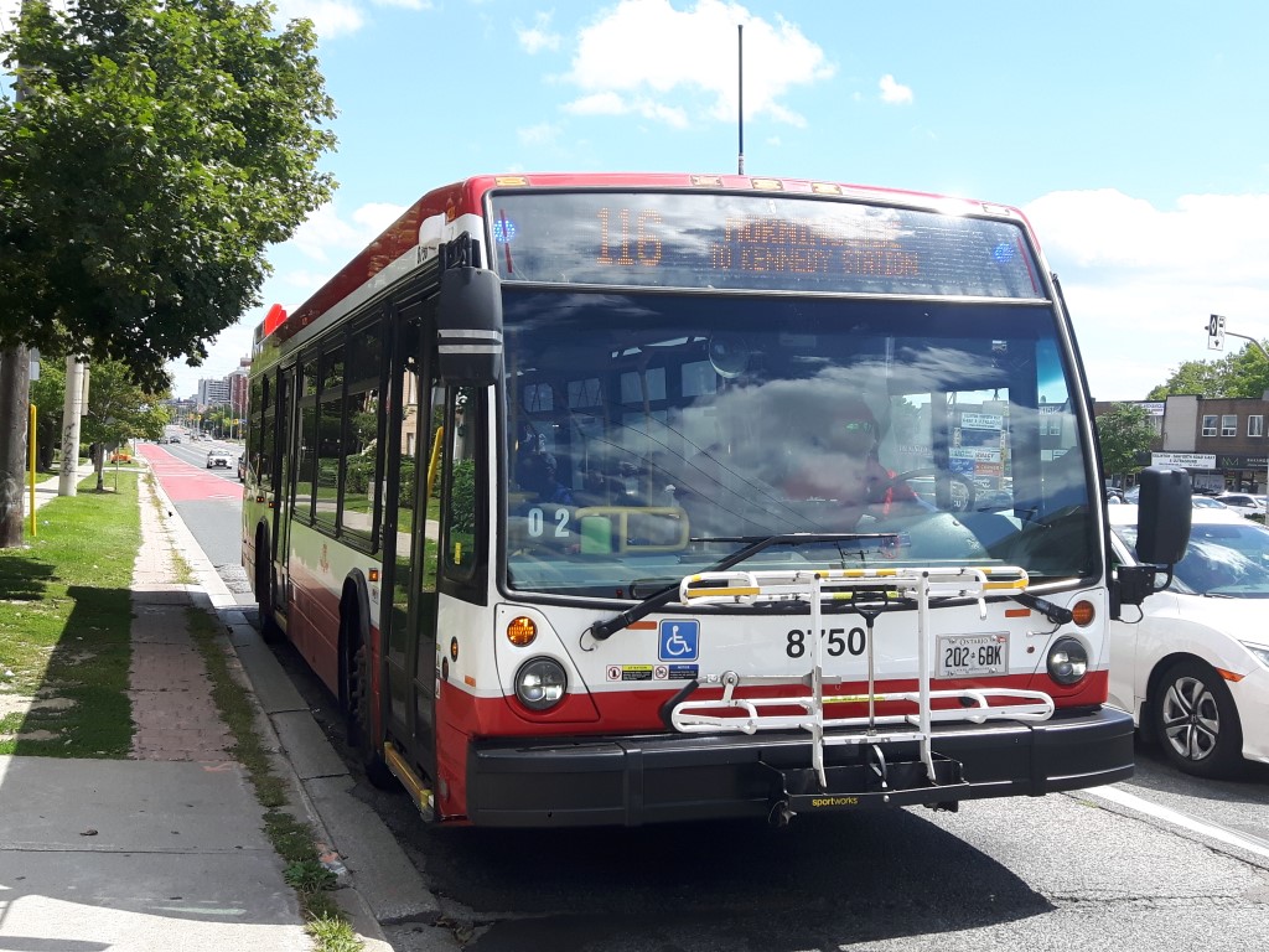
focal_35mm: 31
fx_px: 1136
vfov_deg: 45.4
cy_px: 476
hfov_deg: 58.4
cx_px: 634
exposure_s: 1/775
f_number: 1.9
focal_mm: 3.7
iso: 40
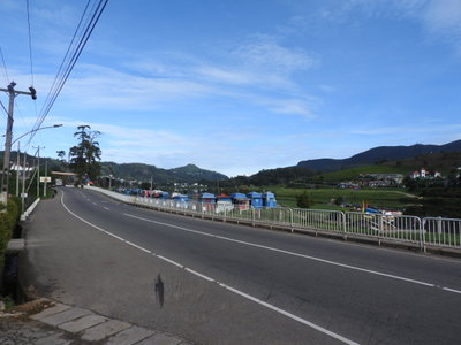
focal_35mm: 24
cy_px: 172
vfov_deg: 56.8
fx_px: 320
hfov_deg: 71.6
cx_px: 230
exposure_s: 1/1250
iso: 100
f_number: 3.3
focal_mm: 4.3
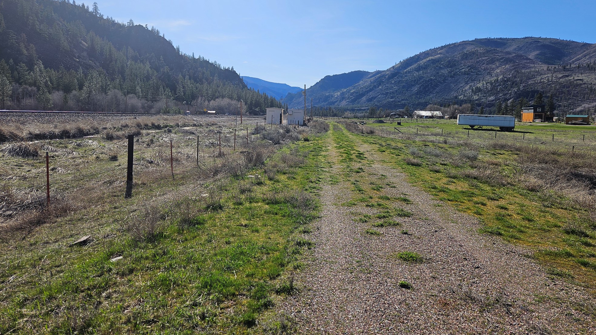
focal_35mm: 26
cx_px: 305
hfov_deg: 71.9
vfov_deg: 44.3
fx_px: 411
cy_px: 145
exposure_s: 1/2866
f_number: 1.8
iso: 25
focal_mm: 5.4
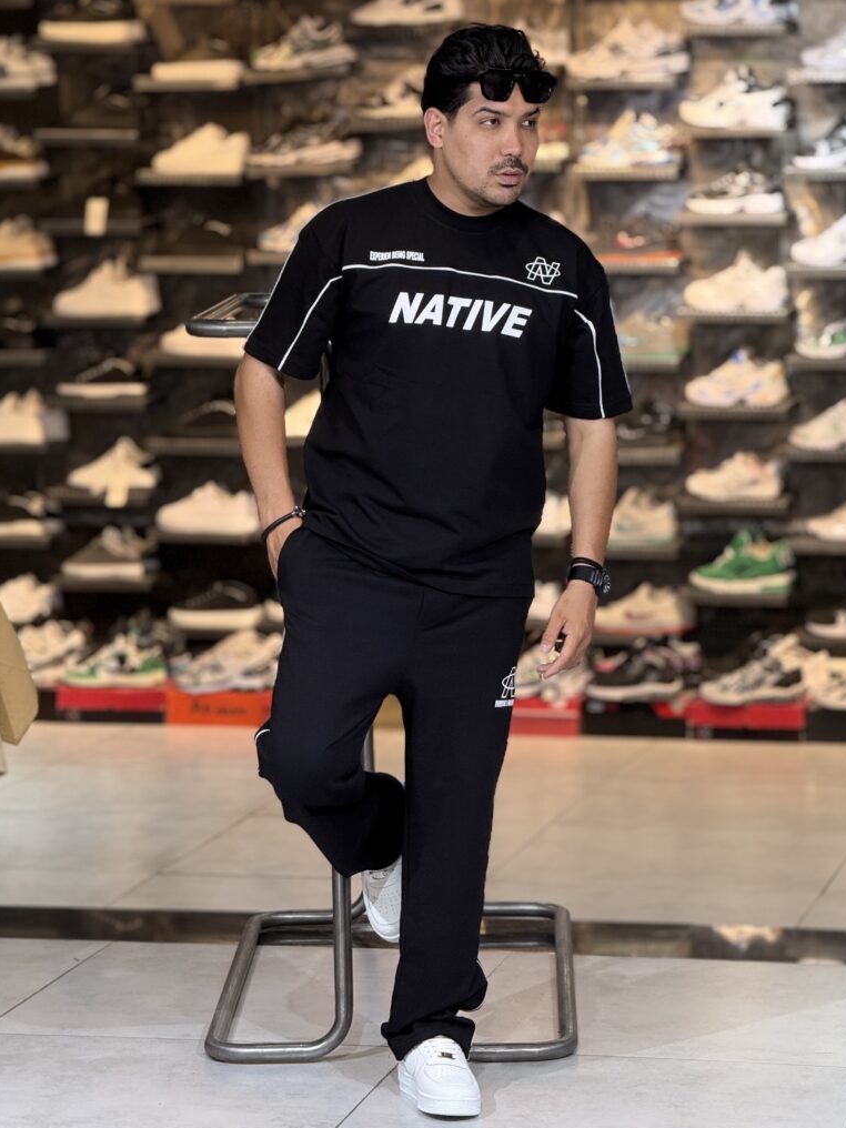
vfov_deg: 16.3
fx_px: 3943
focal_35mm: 121
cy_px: 567
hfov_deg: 12.2
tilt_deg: -6.1
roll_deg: +0.5
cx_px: 424
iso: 200
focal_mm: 15.66
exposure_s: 1/100
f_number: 2.8
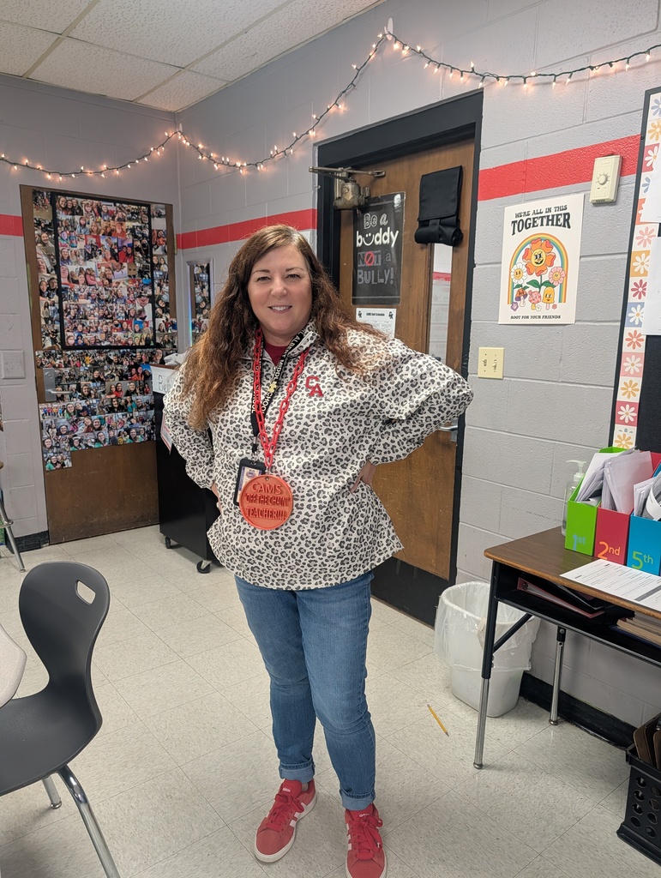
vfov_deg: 71.5
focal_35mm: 24
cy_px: 439
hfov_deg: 56.9
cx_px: 330
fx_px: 610
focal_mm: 6.9
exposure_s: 1/60
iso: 168
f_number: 1.68
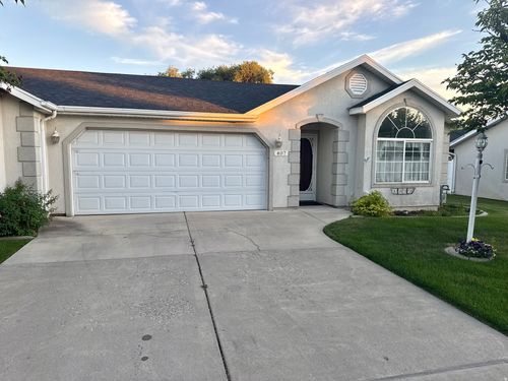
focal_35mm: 24
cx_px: 254
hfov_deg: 71.6
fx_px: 352
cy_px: 190
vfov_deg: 56.8
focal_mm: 6.76
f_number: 1.78
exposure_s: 1/290
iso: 80
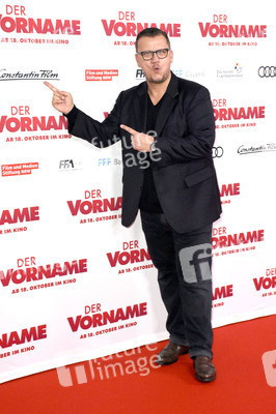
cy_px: 207
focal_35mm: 63
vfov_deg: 31.9
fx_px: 726
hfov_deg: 21.5
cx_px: 138
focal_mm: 42
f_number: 6.3
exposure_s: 1/160
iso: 3200
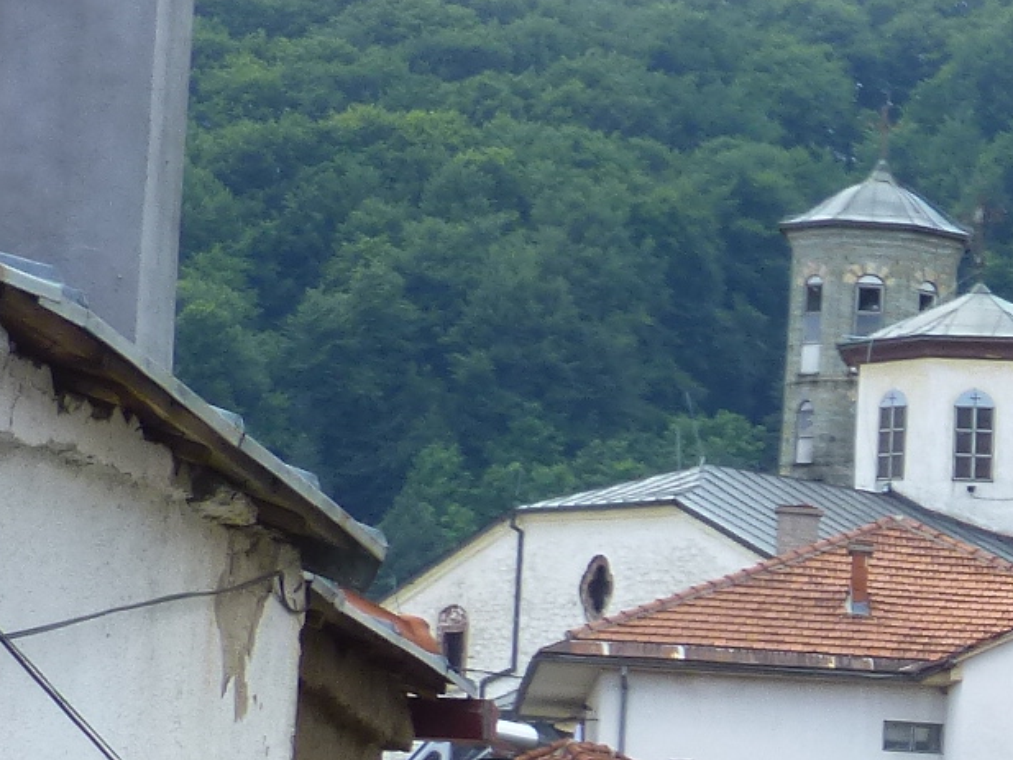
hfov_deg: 8.4
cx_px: 2070
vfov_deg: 6.6
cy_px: 1049
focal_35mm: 224
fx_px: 6556
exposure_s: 1/200
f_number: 4.6
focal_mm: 9.7
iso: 100
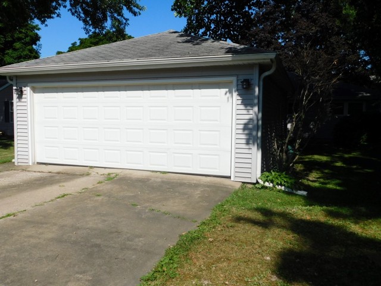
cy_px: 143
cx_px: 190
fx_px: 330
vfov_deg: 46.8
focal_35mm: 30
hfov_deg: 60.0
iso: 125
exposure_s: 1/500
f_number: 6.4
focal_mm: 5.3
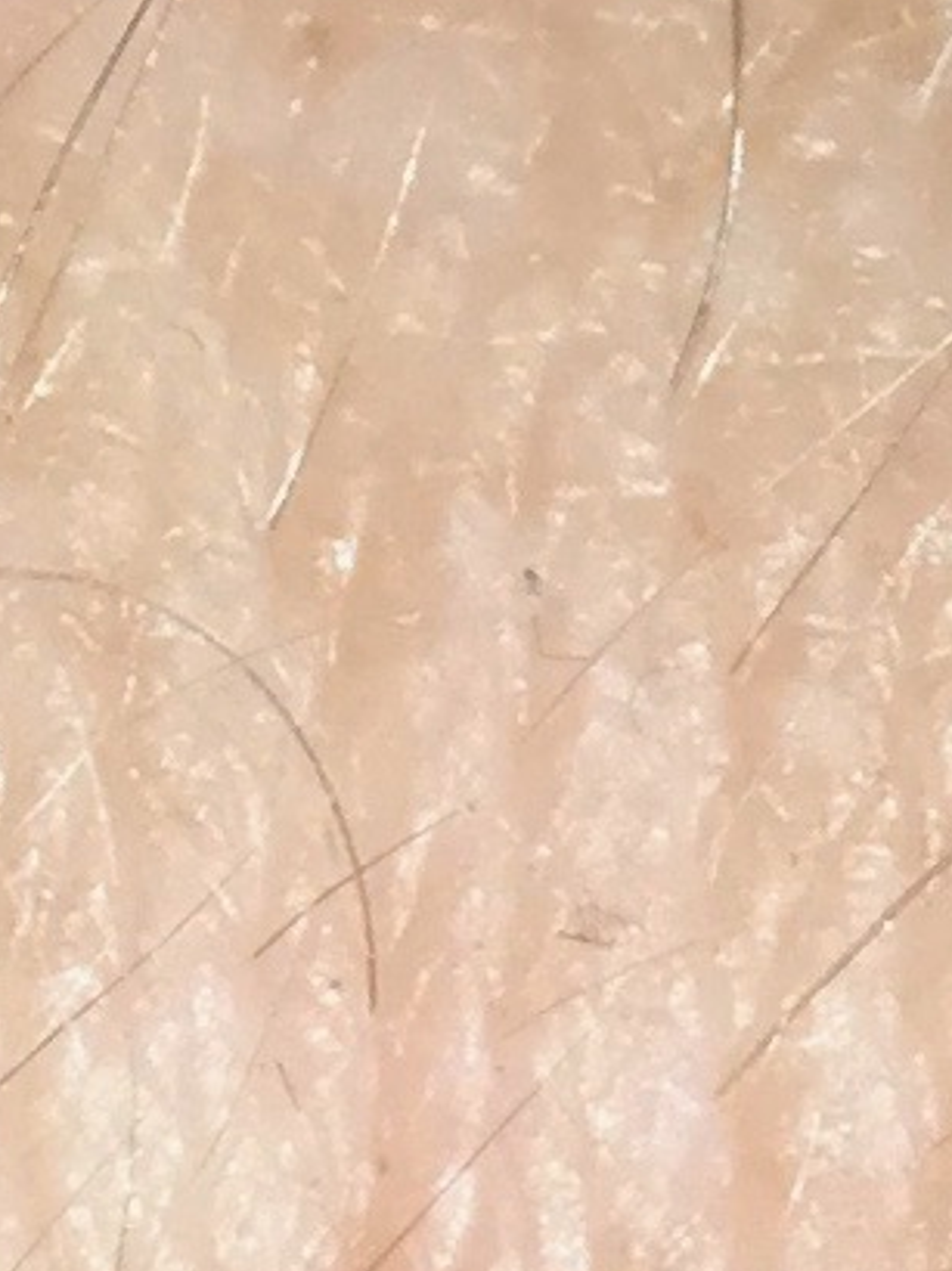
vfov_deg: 7.9
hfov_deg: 5.8
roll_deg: -3.2
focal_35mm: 231
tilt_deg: -13.7
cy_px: -1931
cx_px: -2248
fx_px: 8479
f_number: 2.2
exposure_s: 1/100
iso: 50
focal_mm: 4.15
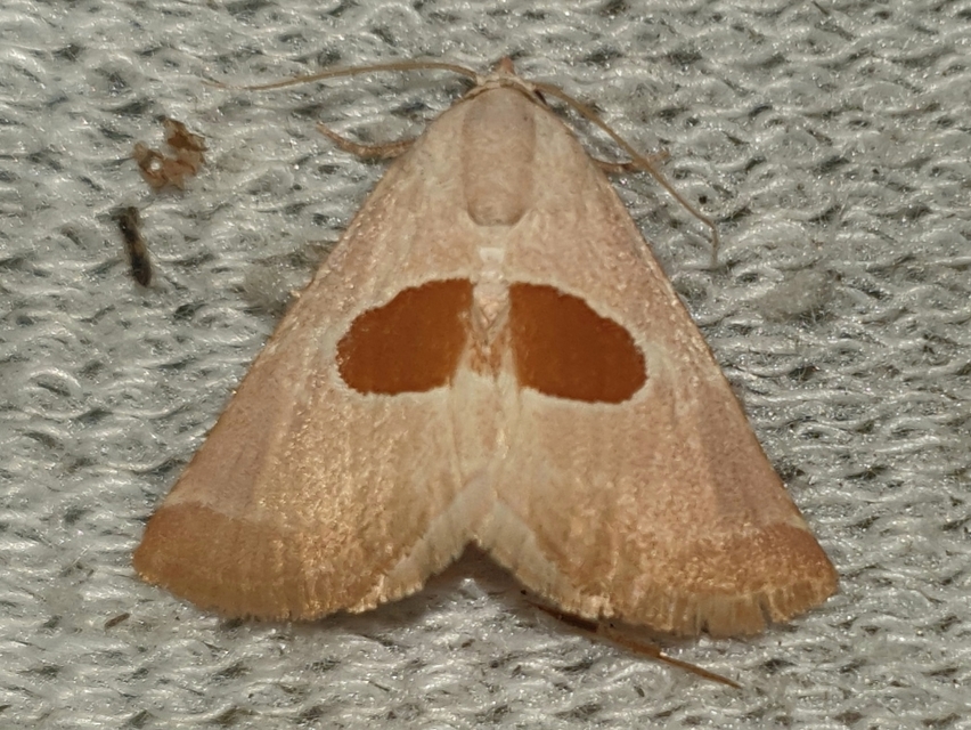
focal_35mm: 26
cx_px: 486
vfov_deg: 53.1
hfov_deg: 67.3
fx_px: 730
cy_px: 365
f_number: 1.5
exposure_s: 1/2959
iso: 50
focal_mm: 4.3
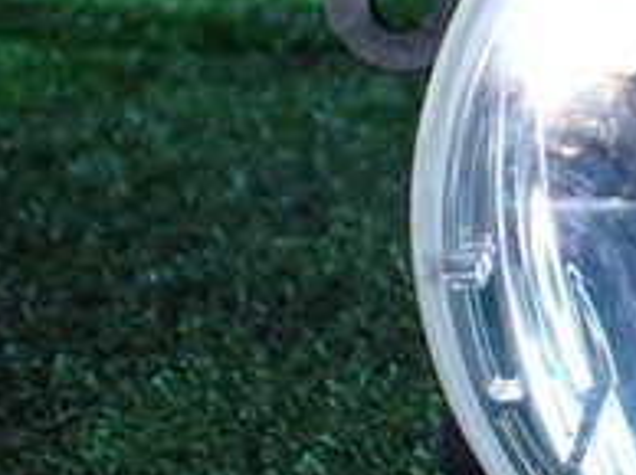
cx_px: 898
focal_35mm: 93
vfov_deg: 15.8
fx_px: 1707
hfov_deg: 19.0
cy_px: 121
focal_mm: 5.4
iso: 400
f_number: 2.3
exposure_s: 1/125
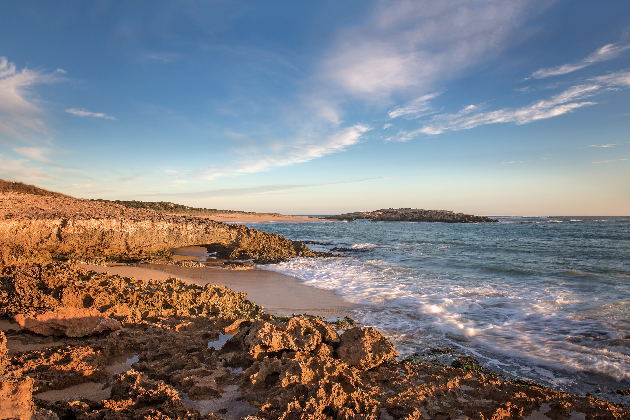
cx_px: 315
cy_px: 210
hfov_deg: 73.7
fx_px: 420
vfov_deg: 53.1
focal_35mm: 24
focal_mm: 24
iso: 50
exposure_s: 1/4
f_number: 14
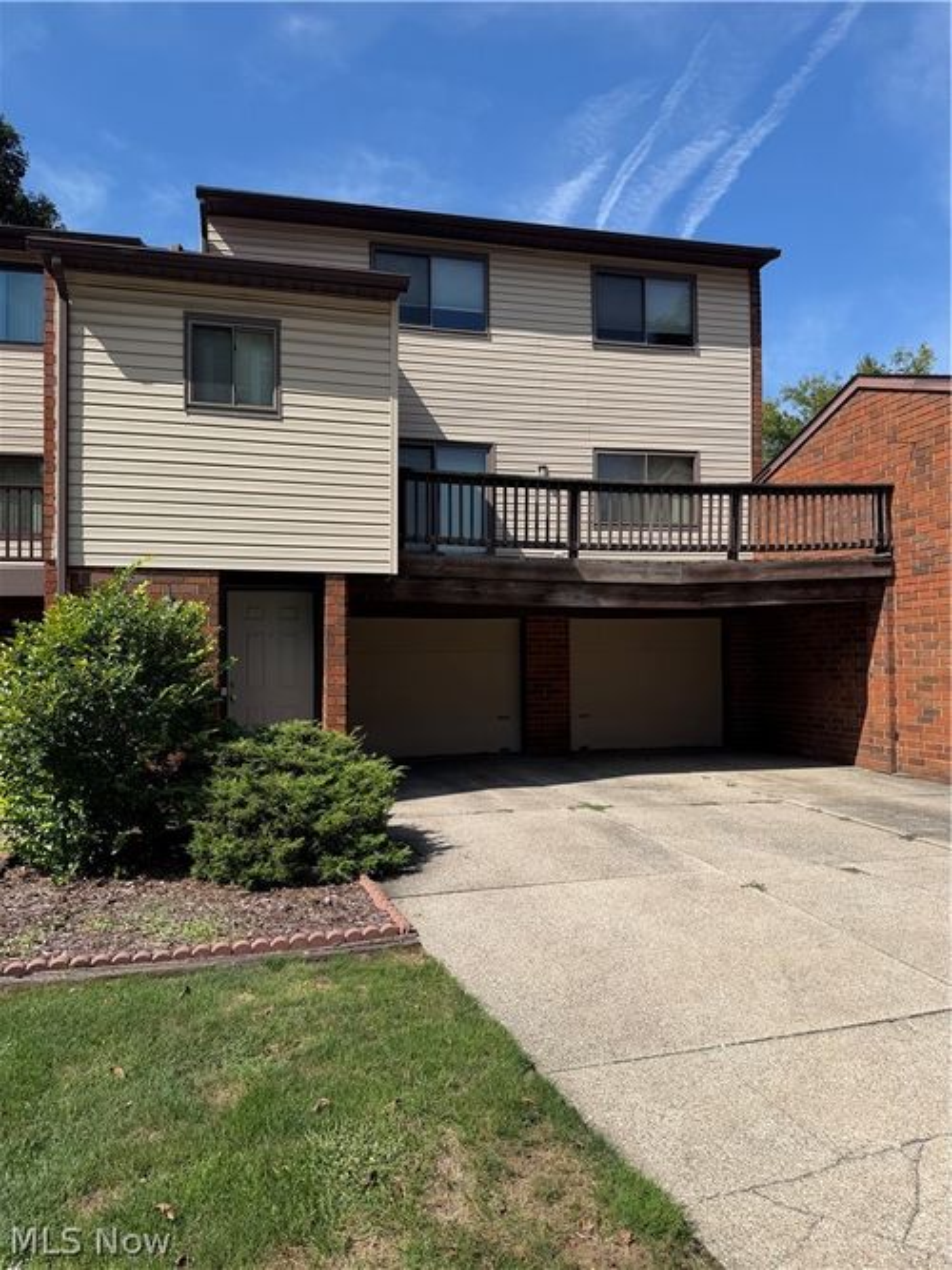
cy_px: 635
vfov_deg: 71.6
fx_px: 880
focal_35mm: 24
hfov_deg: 56.8
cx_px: 476
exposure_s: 1/4673
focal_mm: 6.76
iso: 80
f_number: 1.78
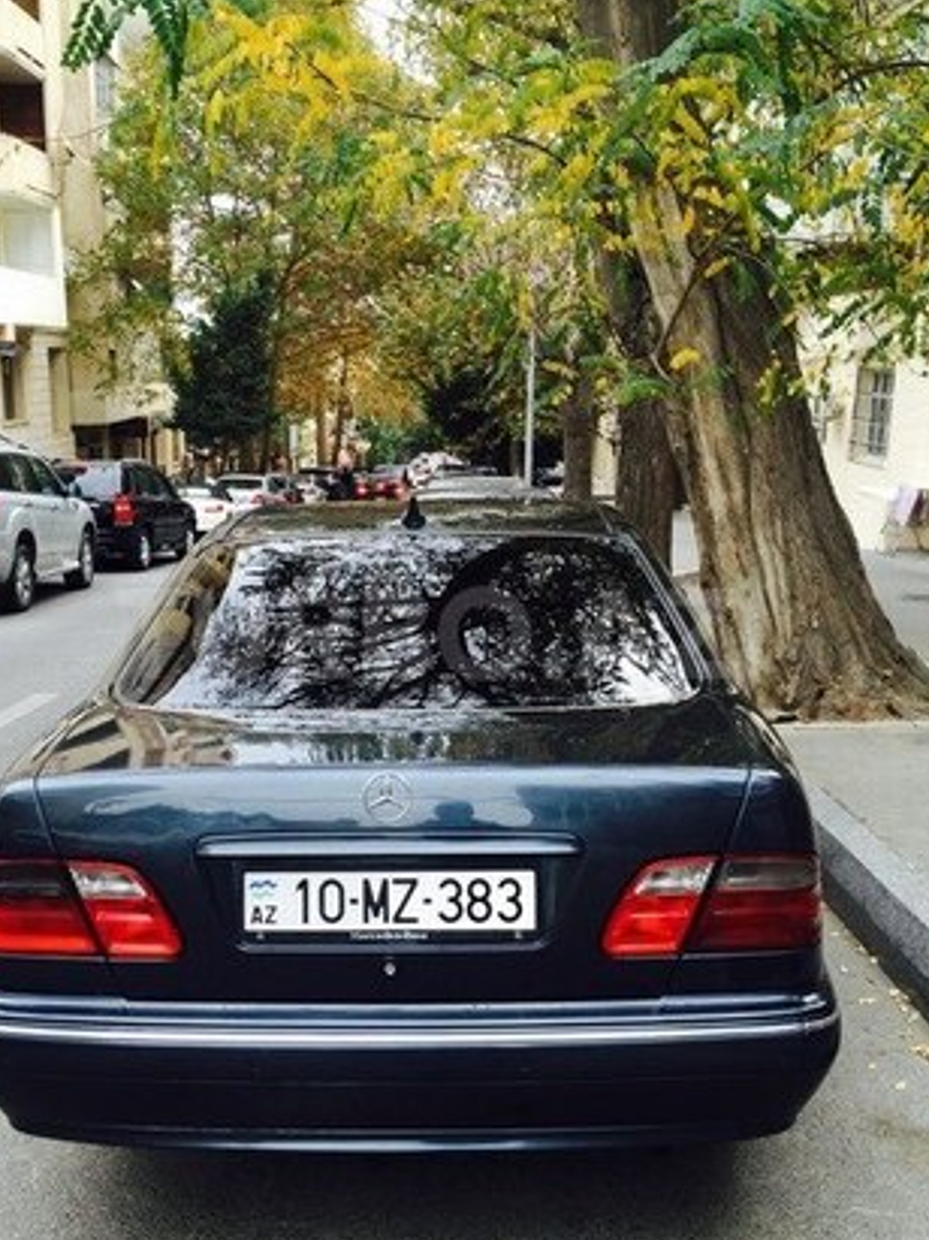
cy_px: 634
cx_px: 425
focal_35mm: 35
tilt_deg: -12.8
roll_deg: -0.6
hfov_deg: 40.6
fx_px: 1253
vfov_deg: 52.6
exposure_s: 1/107
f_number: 2.2
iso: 32
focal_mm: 4.15
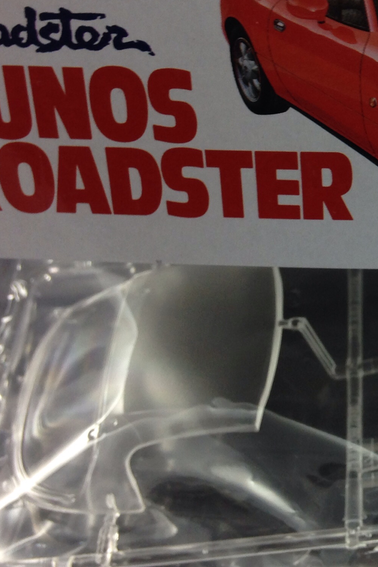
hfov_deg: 17.2
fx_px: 1181
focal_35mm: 75
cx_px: 482
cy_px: 193
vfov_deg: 26.8
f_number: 2.4
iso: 50
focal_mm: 4.12
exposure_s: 1/30
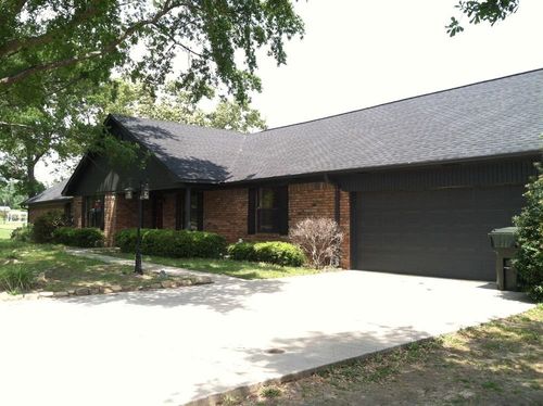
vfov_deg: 40.6
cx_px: 272
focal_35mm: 35
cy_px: 203
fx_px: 548
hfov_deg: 52.7
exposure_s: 1/349
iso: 80
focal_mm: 3.85
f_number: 2.8
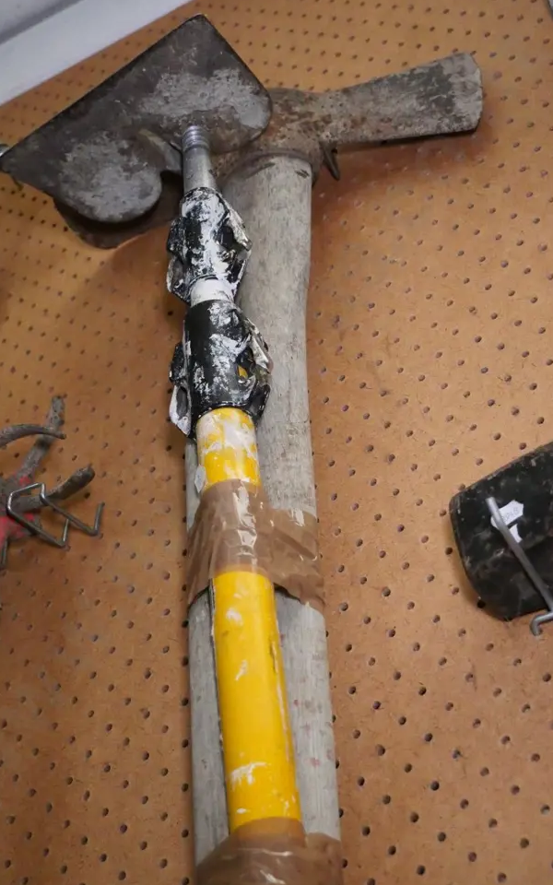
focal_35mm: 52
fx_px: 1254
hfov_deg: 24.9
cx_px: 249
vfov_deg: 38.9
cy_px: 416
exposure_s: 1/500
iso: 6400
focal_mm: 23
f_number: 4.3
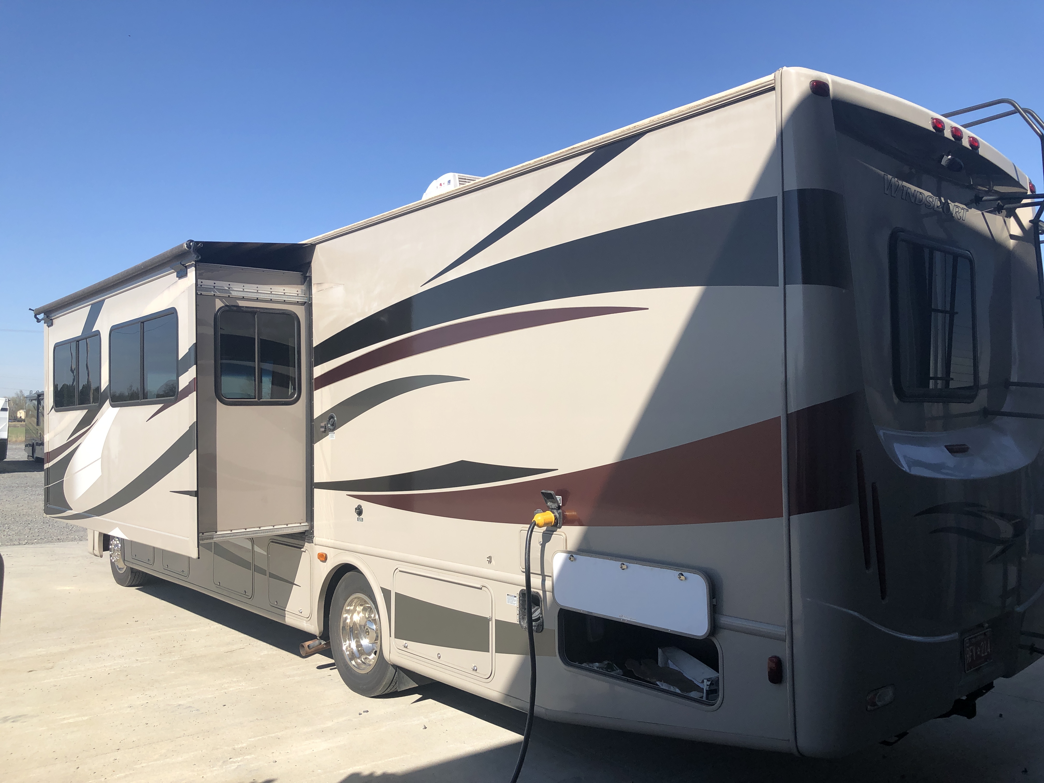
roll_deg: -1.1
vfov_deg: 49.7
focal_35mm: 28
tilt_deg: +1.2
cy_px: 392
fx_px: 844
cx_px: 522
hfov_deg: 63.4
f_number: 1.8
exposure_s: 1/1845
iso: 20
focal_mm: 3.99
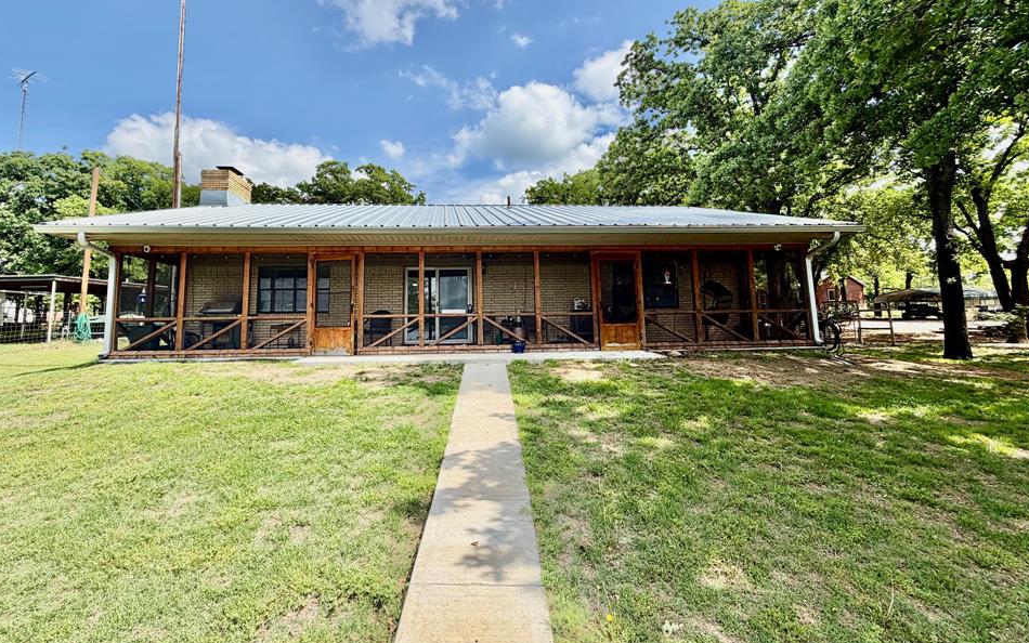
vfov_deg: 70.9
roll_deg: +1.4
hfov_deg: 97.7
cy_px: 277
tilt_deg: +5.4
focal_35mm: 16
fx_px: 449
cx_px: 480
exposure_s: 1/841
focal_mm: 2.22
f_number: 2.2
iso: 20
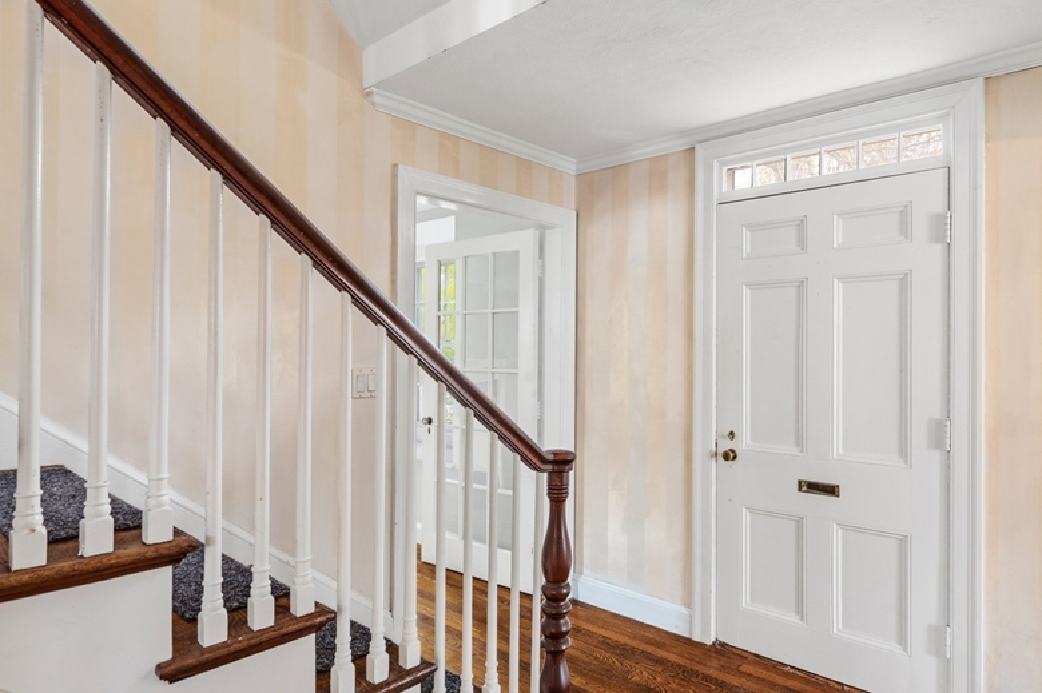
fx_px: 607
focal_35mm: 21
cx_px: 581
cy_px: 344
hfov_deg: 80.9
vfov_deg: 59.4
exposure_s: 5
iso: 400
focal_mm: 16
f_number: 8
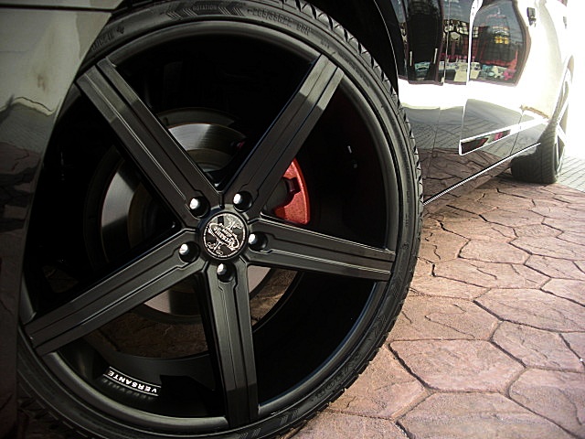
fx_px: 608
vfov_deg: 39.7
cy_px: 220
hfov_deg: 51.4
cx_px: 292
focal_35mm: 36
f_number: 2.8
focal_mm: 6.3
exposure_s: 1/100
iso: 50
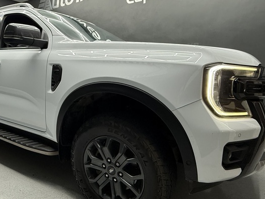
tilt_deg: -8.5
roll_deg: -0.2
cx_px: 97
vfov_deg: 51.3
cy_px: 101
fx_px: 207
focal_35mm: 27
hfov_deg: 64.2
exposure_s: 1/100
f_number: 2.2
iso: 200
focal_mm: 2.22
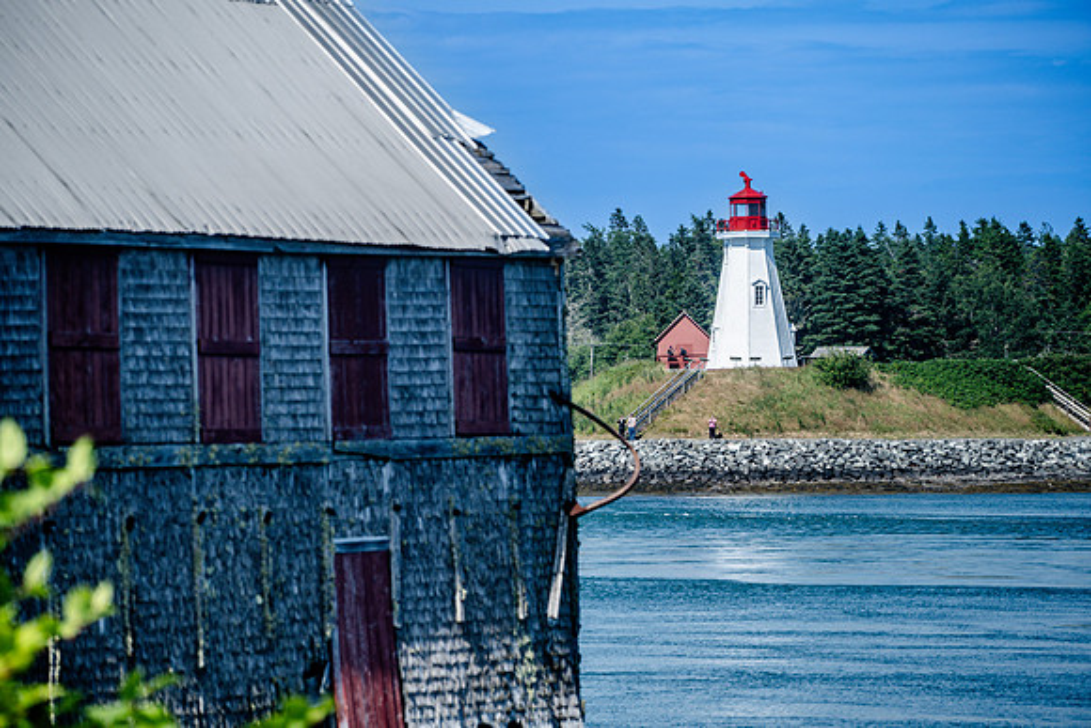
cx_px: 546
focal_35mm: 200
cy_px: 364
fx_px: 6062
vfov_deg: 6.9
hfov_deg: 10.3
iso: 250
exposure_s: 1/1600
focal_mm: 200
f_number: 5.6
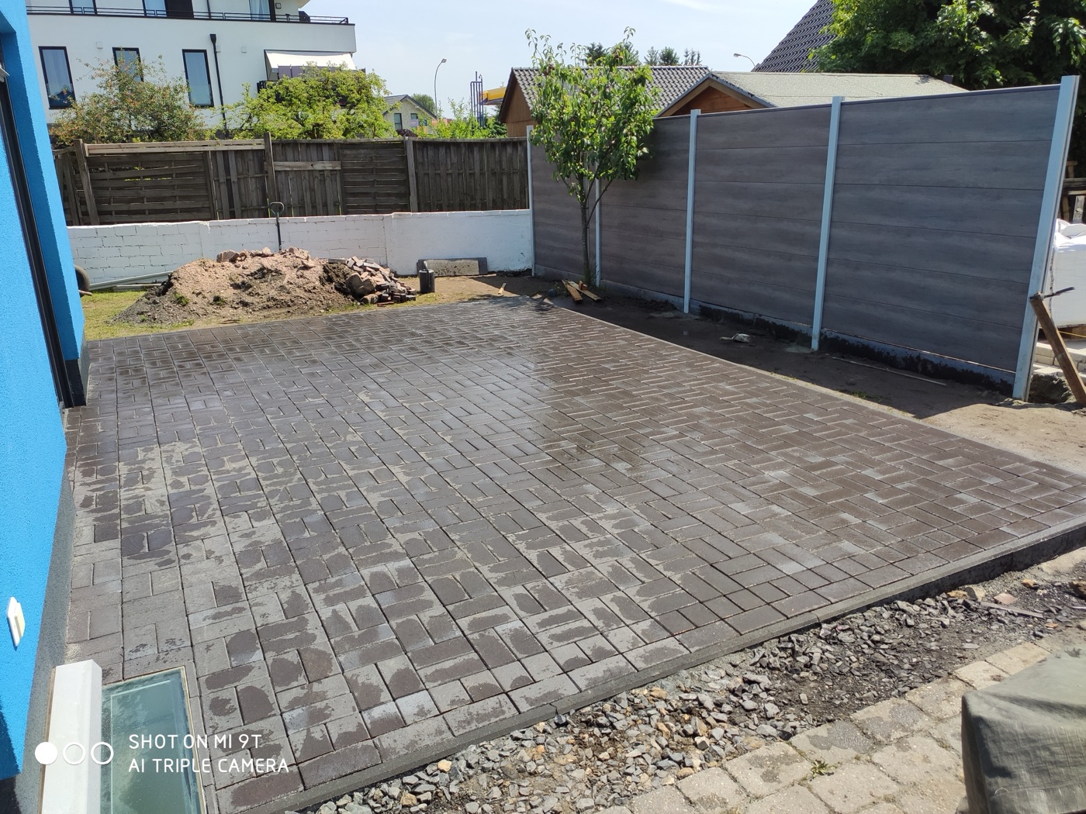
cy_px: 407
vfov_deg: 53.1
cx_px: 543
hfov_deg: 67.3
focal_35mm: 26
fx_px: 816
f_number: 1.75
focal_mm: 4.77
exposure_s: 1/1458
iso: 112
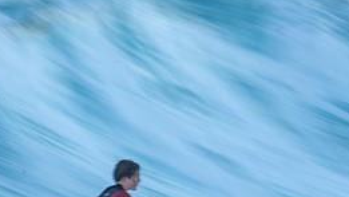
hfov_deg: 1.2
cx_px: 115
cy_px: 233
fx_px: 16135
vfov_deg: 0.7
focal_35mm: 1743
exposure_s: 1/20
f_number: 20
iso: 100
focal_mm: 500
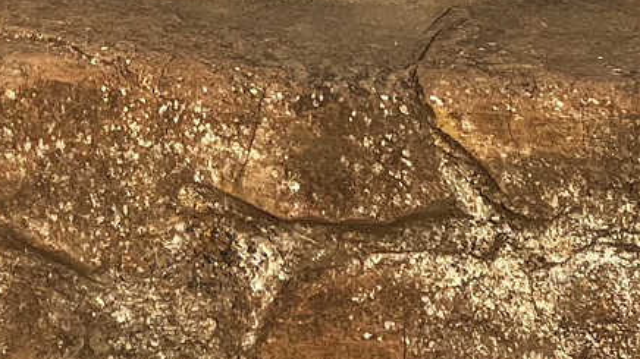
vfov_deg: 8.1
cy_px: -689
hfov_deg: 16.4
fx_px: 2206
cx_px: 183
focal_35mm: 130
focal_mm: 5.7
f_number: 1.5
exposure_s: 1/4274
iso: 50
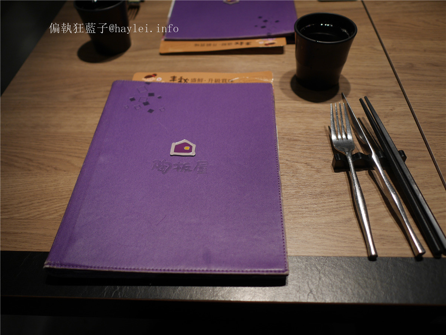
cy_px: 168
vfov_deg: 46.8
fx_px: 387
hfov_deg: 59.9
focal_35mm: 30
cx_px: 223
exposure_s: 1/60
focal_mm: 15
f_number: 1.7
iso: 200
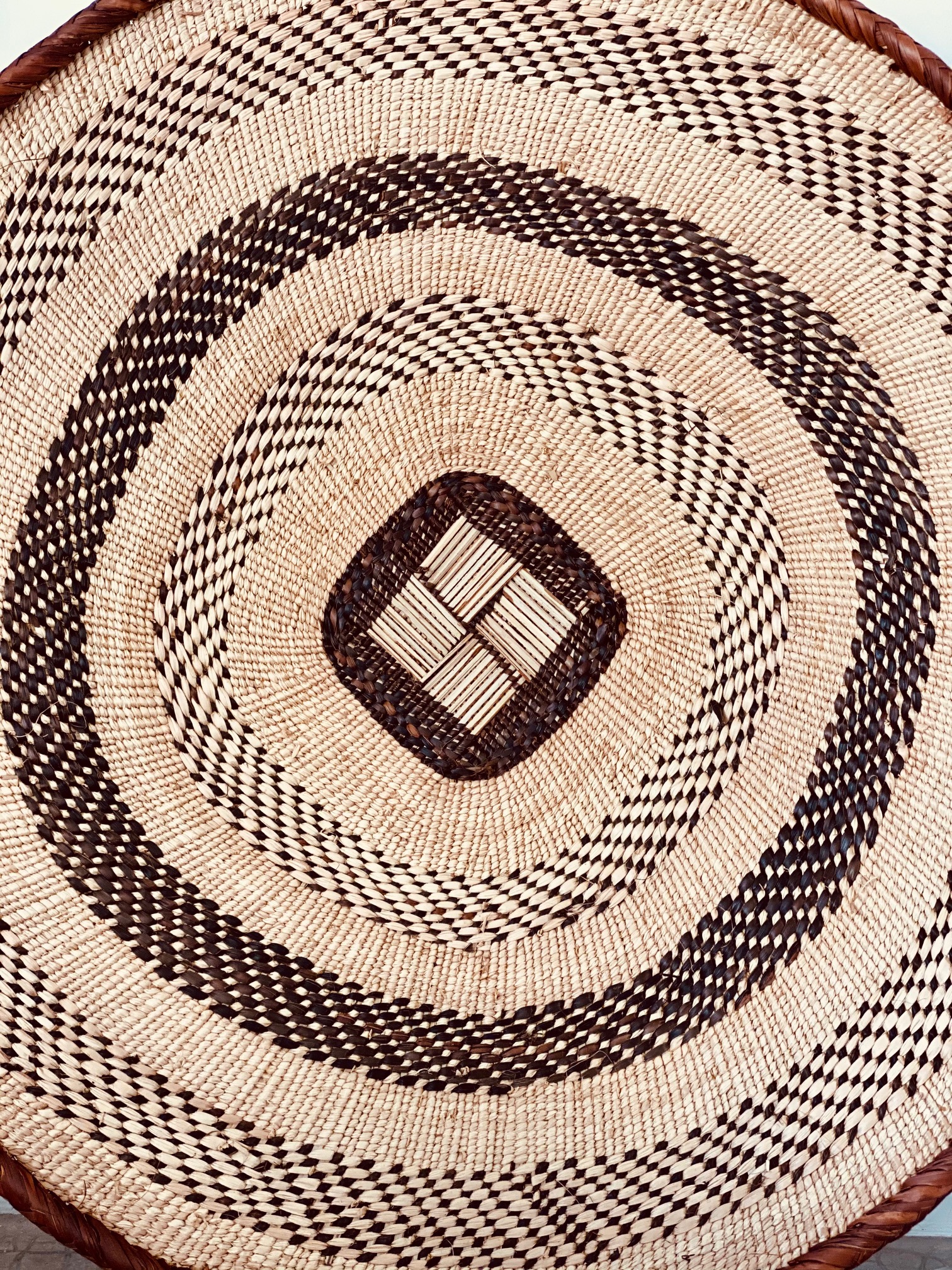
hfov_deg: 28.0
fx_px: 1907
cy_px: 635
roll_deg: -1.9
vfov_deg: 36.8
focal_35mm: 52
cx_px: 476
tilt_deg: -5.3
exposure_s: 1/122
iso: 125
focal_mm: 6
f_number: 2
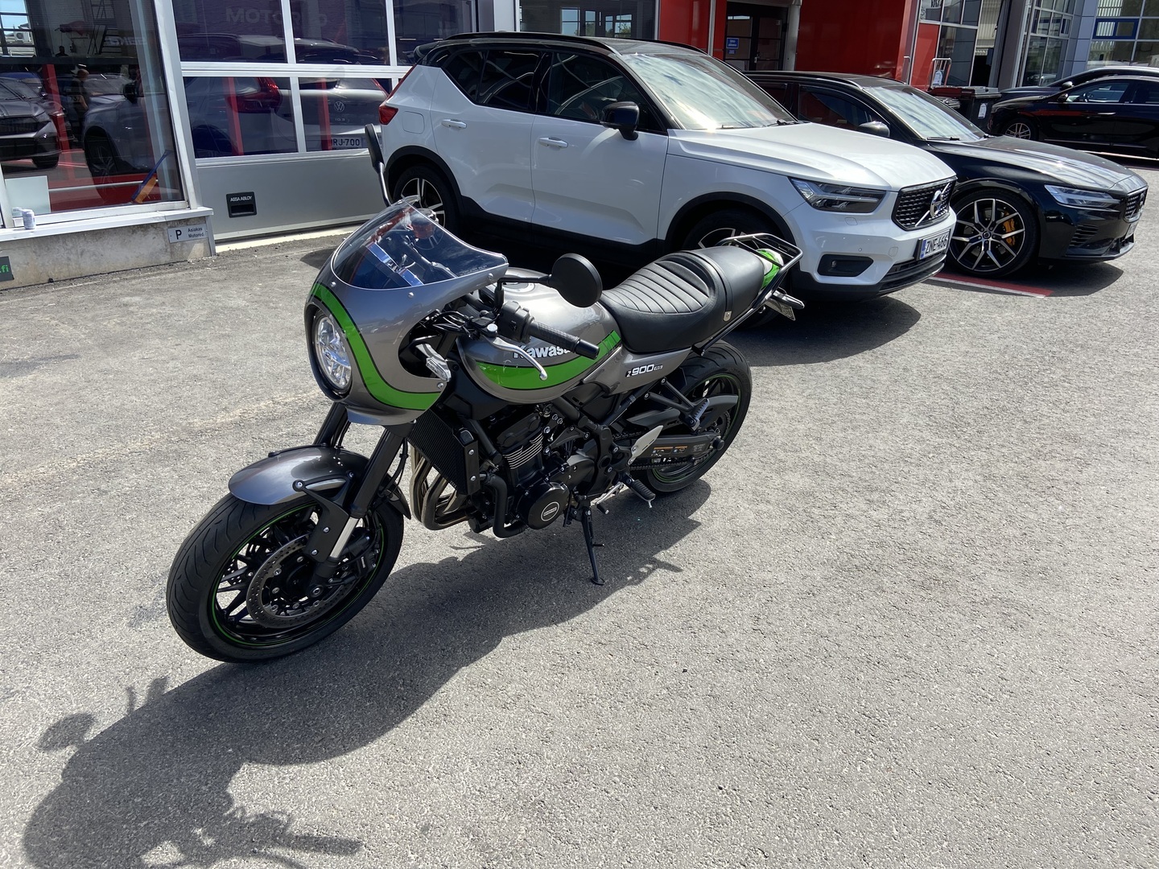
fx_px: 871
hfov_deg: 67.3
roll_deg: +0.8
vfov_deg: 53.1
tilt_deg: -21.5
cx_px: 580
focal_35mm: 26
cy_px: 434
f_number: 1.8
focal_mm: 4.25
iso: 32
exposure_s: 1/1727
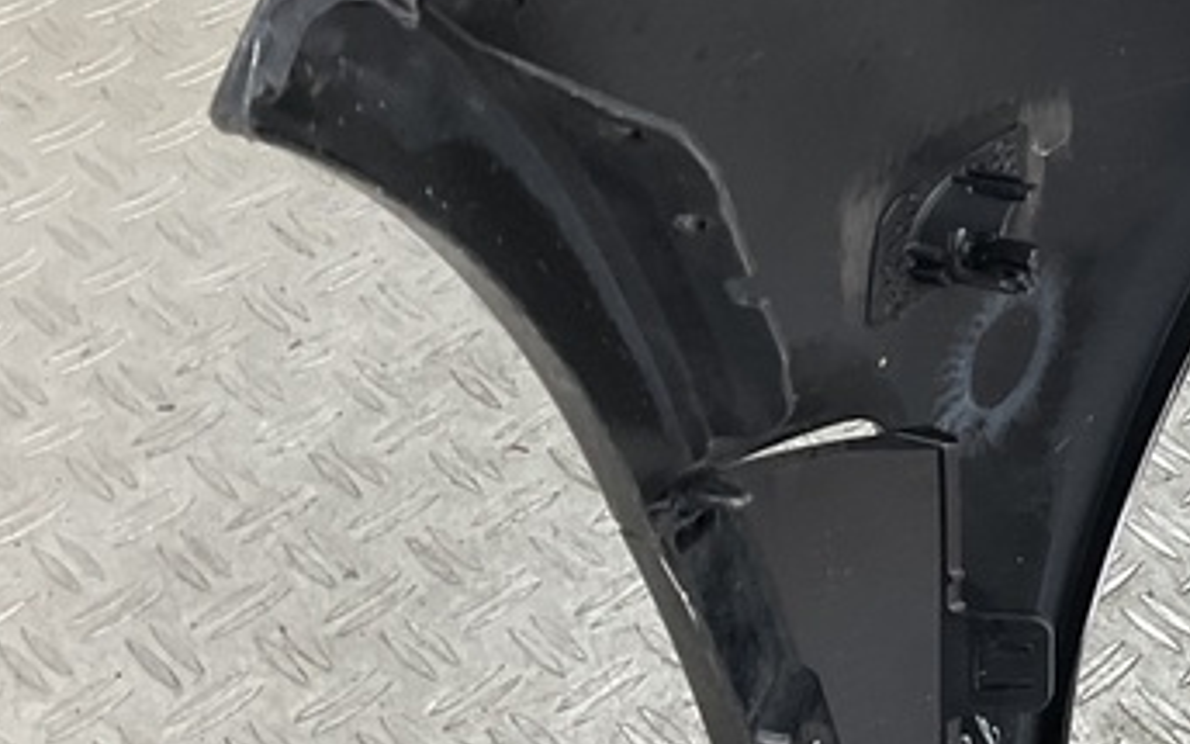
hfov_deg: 20.6
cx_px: 1622
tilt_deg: -41.5
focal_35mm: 90
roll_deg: -9.0
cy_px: 256
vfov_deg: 14.5
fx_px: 2919
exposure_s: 1/120
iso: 40
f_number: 1.8
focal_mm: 3
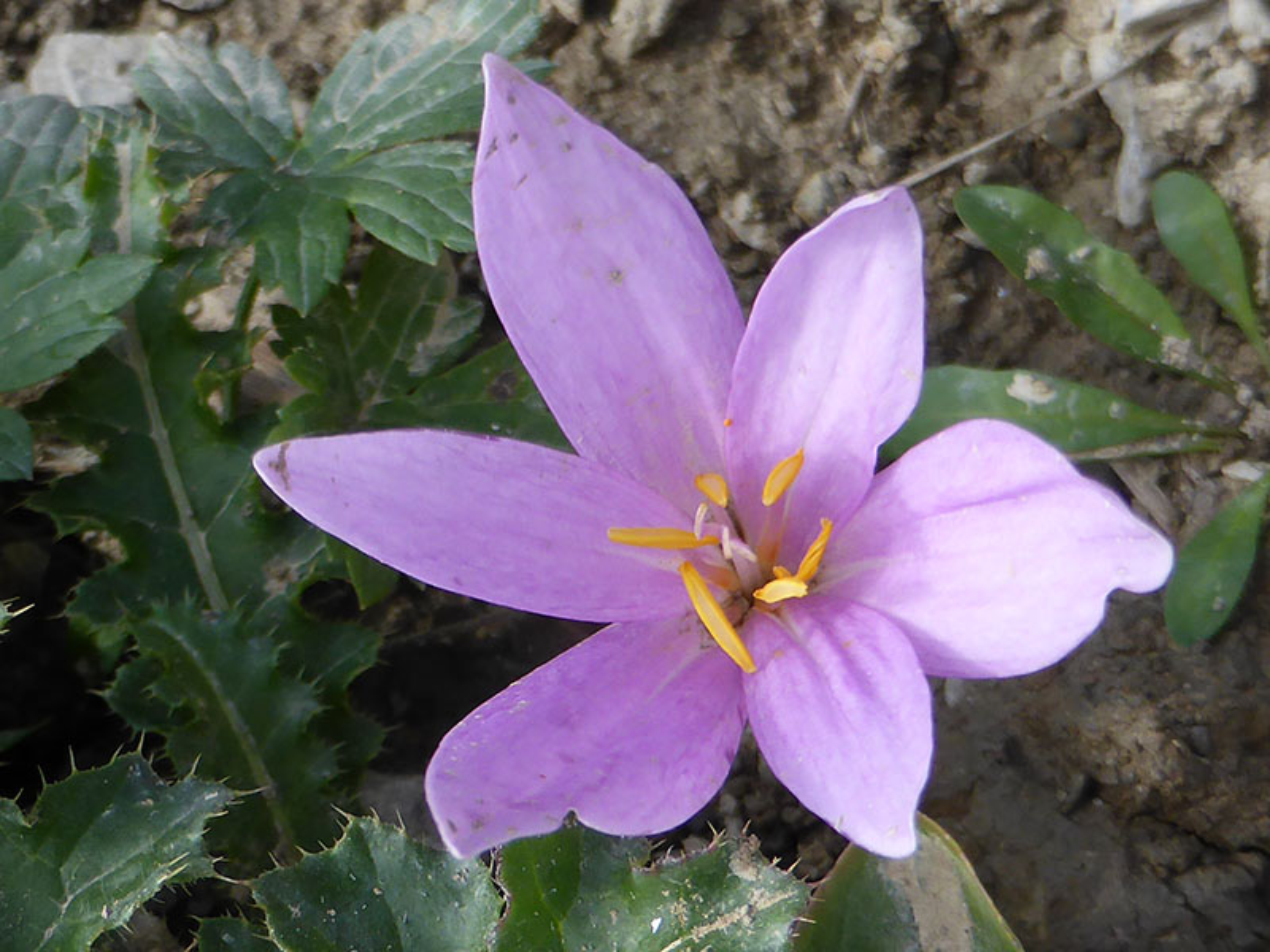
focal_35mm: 24
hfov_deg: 71.6
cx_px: 635
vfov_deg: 56.8
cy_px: 476
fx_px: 881
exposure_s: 1/500
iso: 100
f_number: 3.3
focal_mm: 4.3
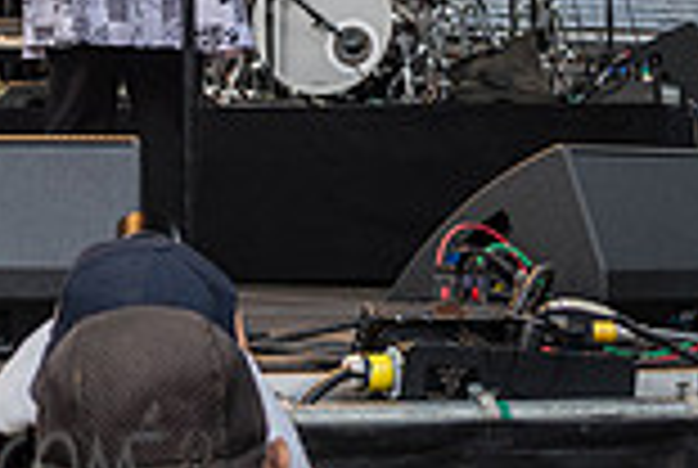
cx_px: -90
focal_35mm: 142
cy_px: -295
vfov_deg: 9.4
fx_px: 2758
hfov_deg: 14.1
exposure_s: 1/320
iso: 1000
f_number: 4.5
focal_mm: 38
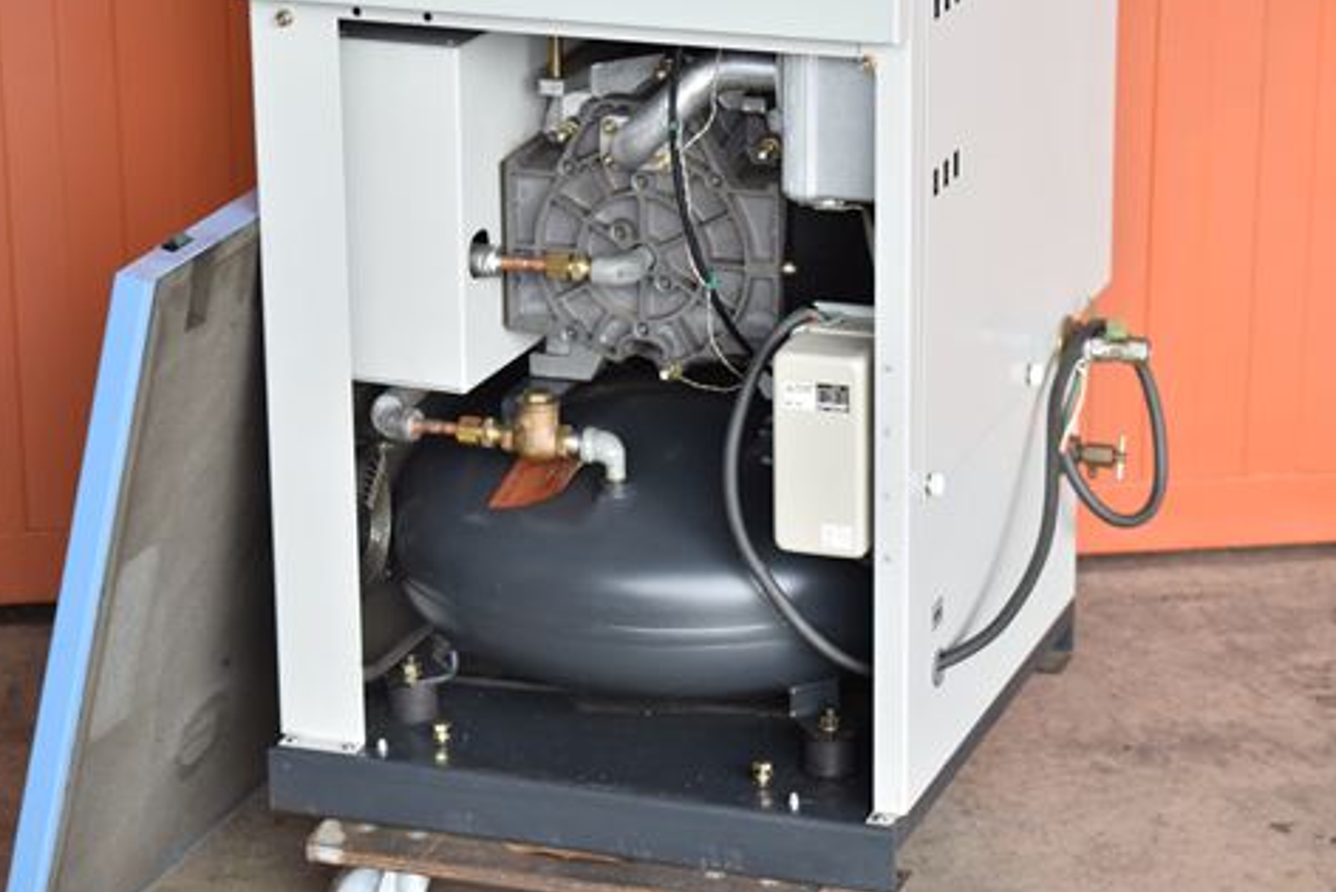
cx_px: 665
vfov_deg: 12.7
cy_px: 445
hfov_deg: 18.9
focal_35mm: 108
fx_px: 4009
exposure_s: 1/125
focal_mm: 68
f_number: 6.3
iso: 1250
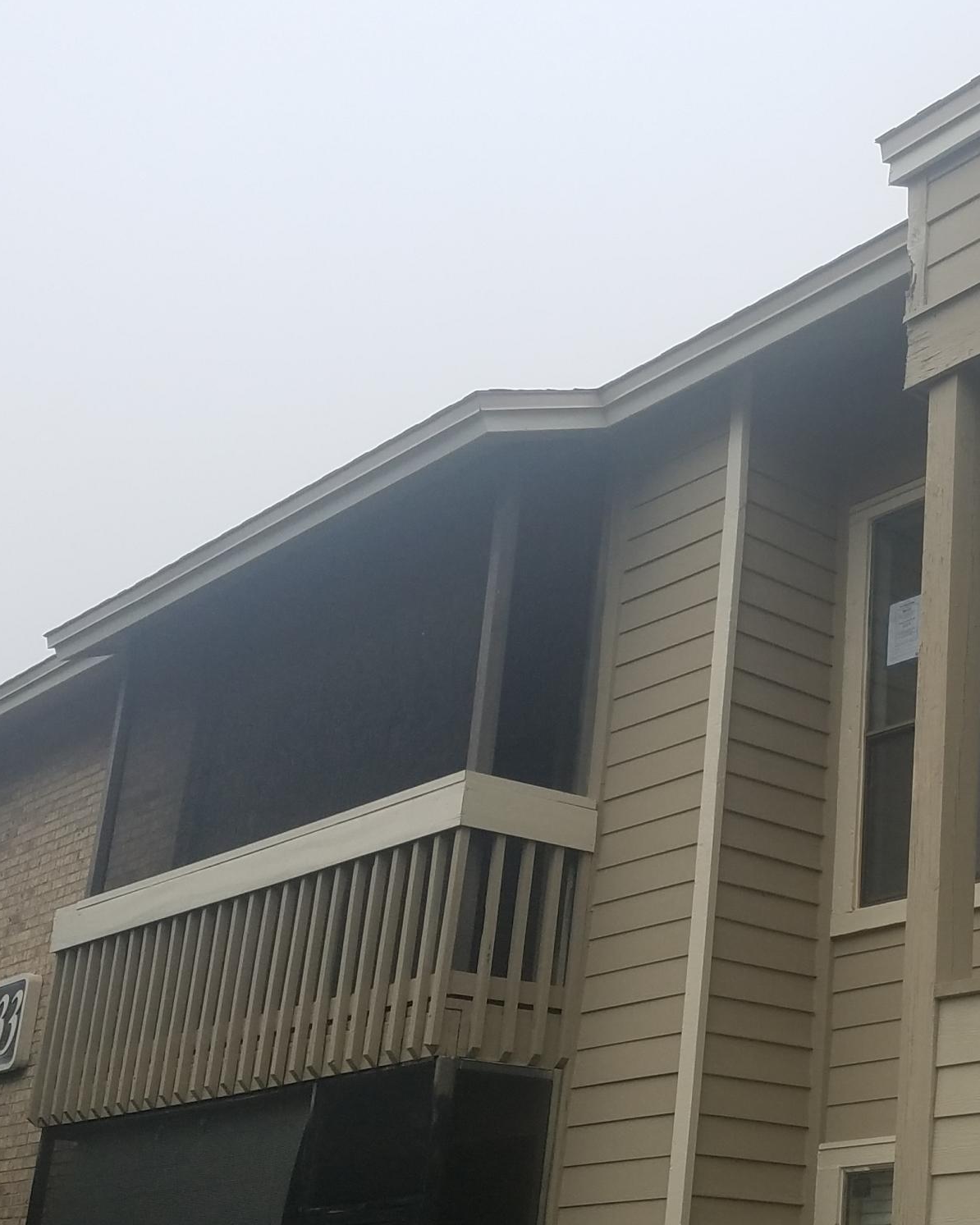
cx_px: 990
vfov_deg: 36.5
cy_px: 737
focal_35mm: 51
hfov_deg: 27.9
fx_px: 1849
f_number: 1.7
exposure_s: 1/1264
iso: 50
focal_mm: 4.2
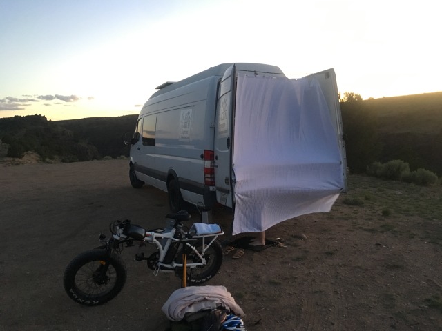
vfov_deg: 48.2
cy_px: 166
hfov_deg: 61.7
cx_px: 221
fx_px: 370
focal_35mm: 29
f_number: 2.2
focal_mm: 4.15
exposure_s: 1/15
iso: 200
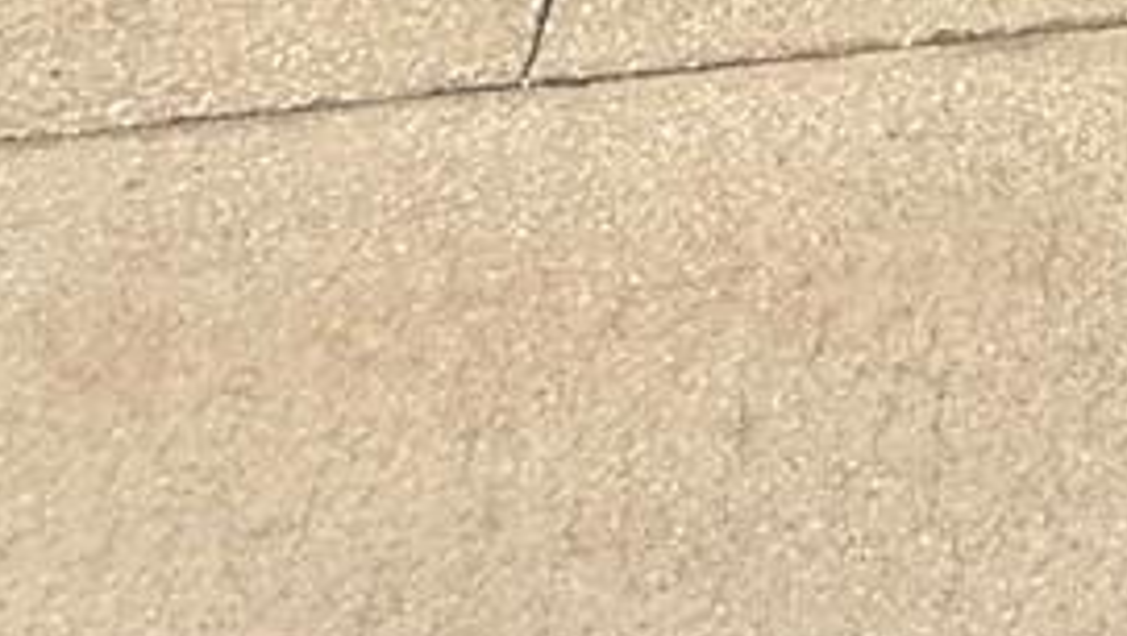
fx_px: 2692
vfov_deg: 9.2
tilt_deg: +2.9
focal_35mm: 90
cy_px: -1534
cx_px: 1576
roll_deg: +0.5
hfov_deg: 20.9
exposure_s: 1/5155
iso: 50
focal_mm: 2.22
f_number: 2.2
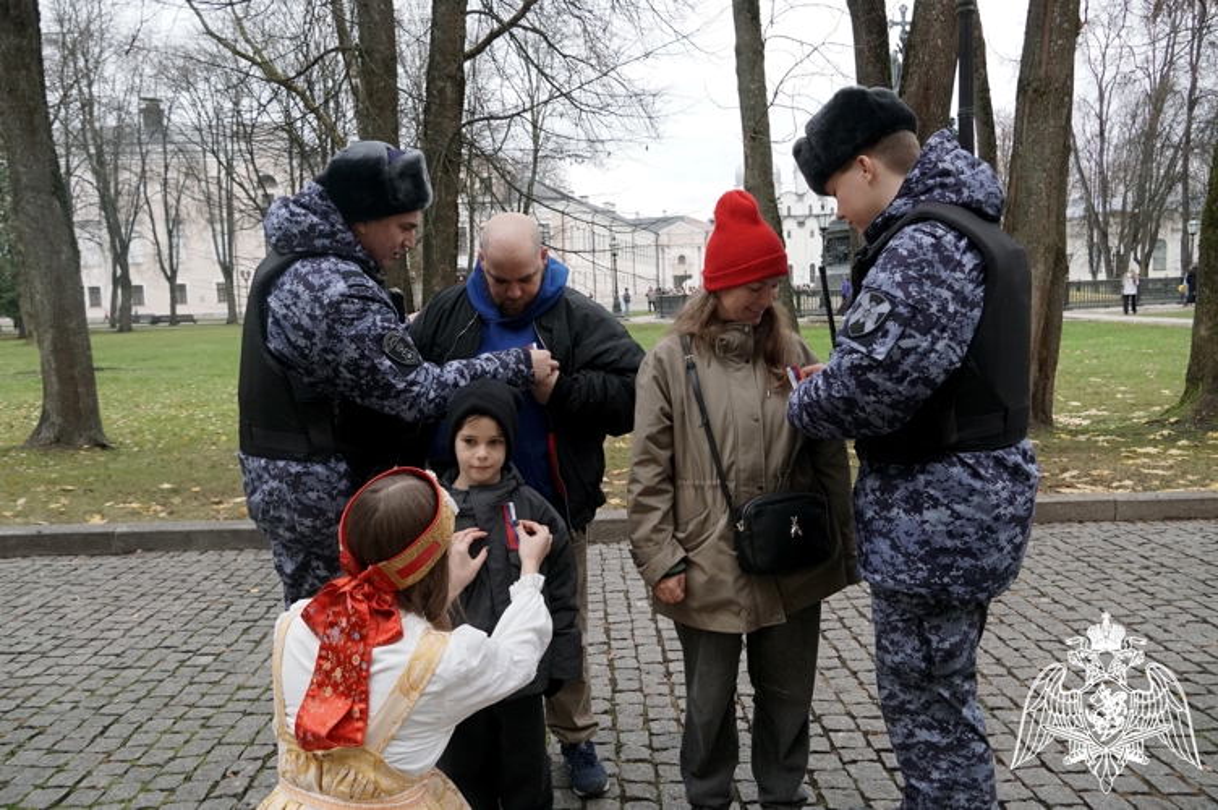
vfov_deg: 47.8
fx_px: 913
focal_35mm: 27
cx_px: 609
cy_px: 405
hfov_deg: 67.4
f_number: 5.6
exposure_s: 1/400
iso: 1600
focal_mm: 18
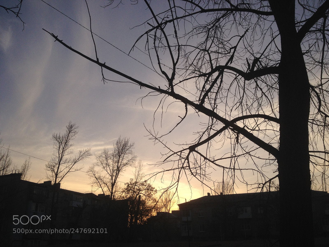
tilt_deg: +19.5
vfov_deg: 40.7
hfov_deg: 52.6
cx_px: 164
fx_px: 333
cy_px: 124
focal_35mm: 35
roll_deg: -0.4
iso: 50
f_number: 2.4
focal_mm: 4.28
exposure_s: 1/1082
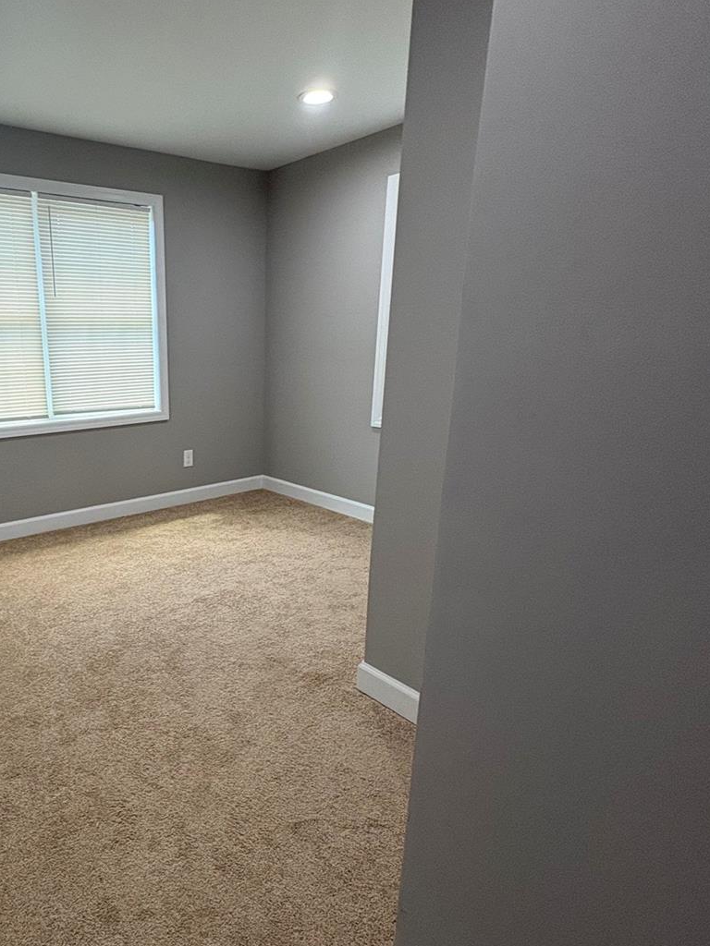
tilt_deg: -12.0
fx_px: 574
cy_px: 494
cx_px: 190
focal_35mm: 21
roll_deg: +1.1
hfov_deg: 60.4
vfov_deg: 78.9
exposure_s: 1/120
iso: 200
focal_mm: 2.22
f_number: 2.2
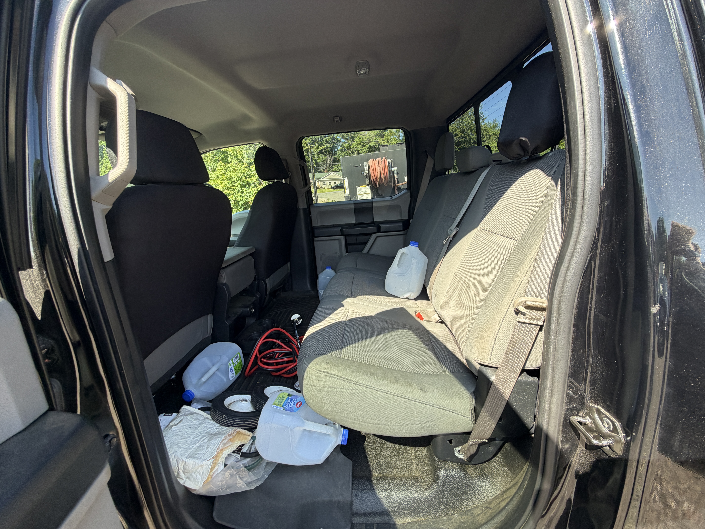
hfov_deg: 102.1
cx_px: 352
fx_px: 285
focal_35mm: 14
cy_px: 264
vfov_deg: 85.7
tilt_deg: -11.9
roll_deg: +4.5
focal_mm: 2.22
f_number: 2.2
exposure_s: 1/146
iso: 40
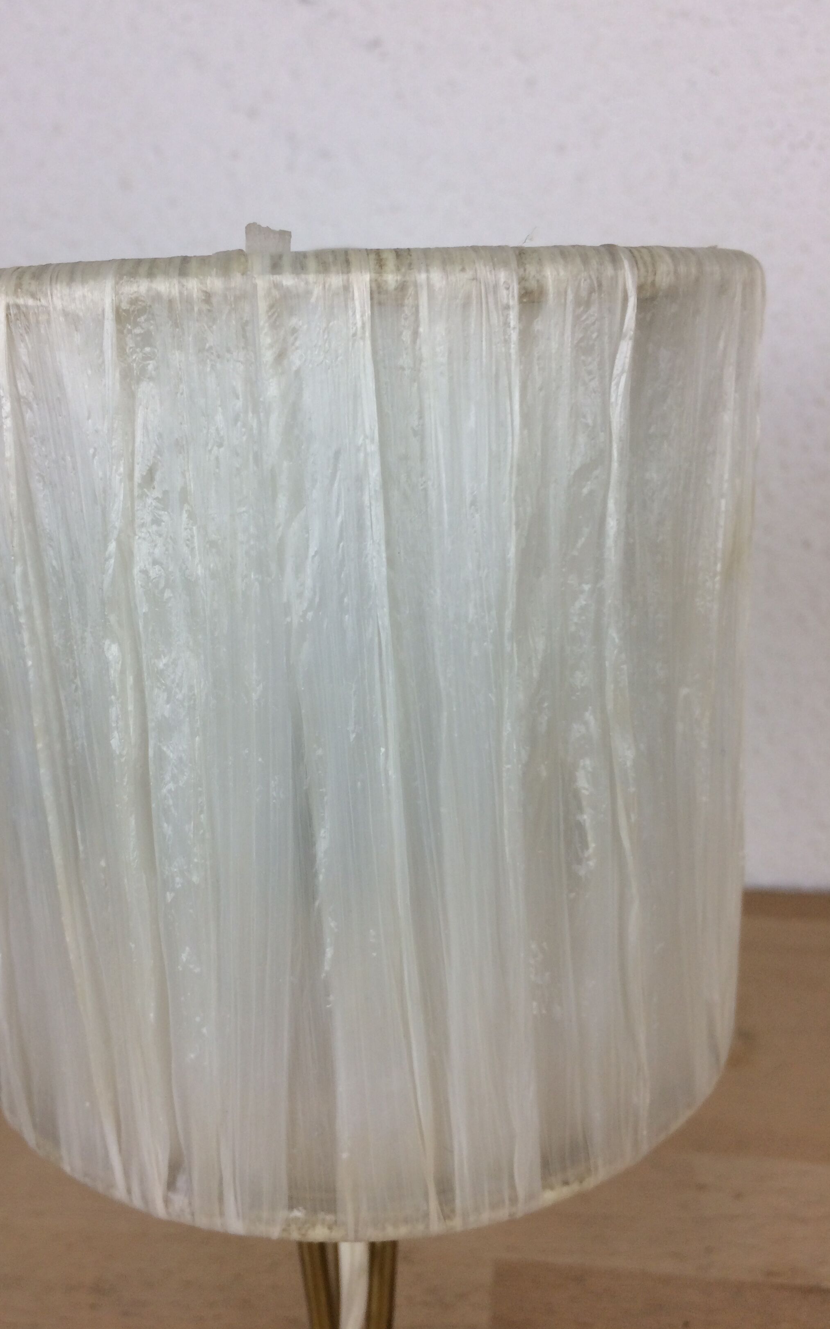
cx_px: 338
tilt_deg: -18.5
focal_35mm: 31
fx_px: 1122
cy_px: 661
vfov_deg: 61.2
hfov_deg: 40.4
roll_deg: +3.5
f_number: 2.2
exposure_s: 1/100
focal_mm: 4.15
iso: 40
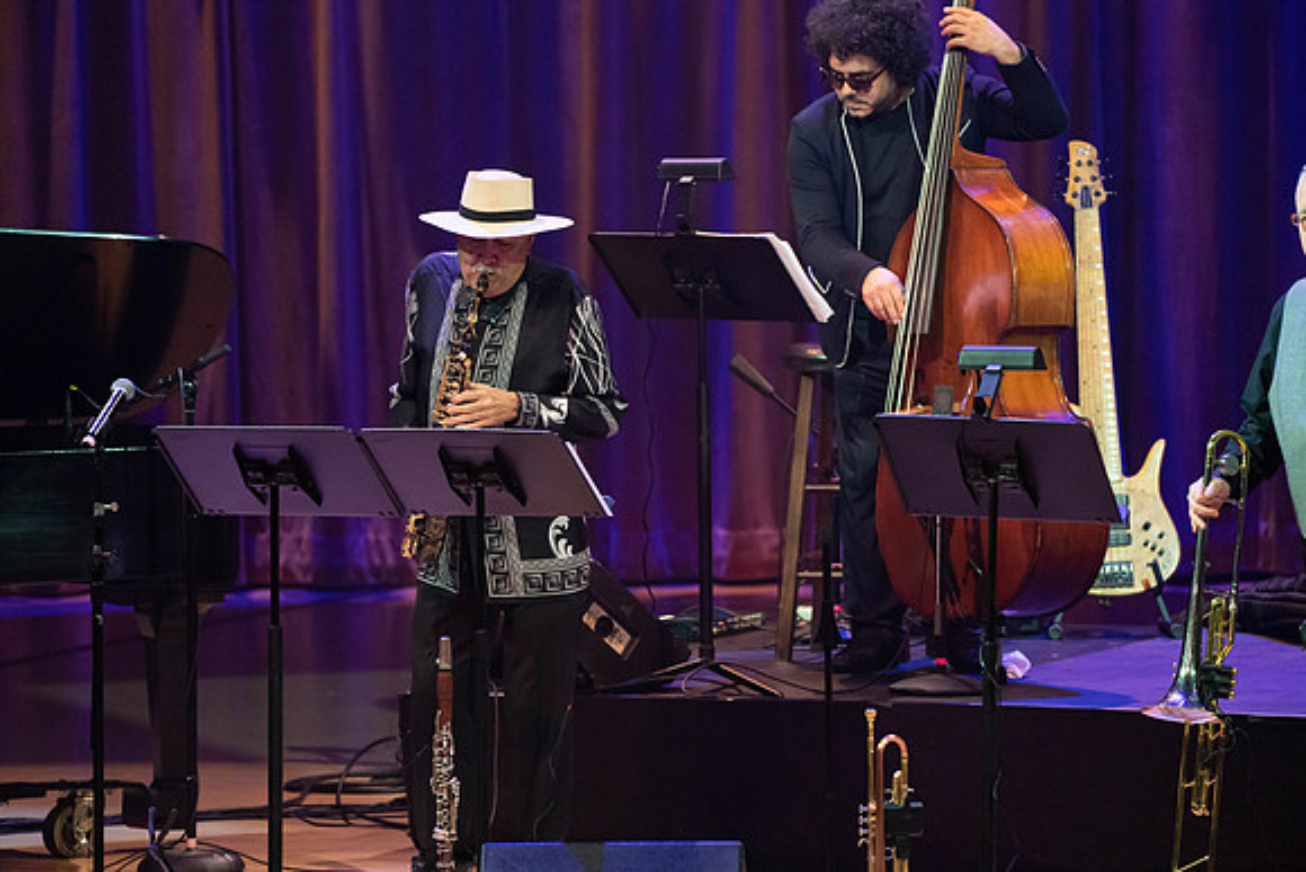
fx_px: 14078
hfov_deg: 5.3
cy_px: 436
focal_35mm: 388
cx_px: 653
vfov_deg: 3.5
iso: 3200
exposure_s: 1/250
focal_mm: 388
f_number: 5.6
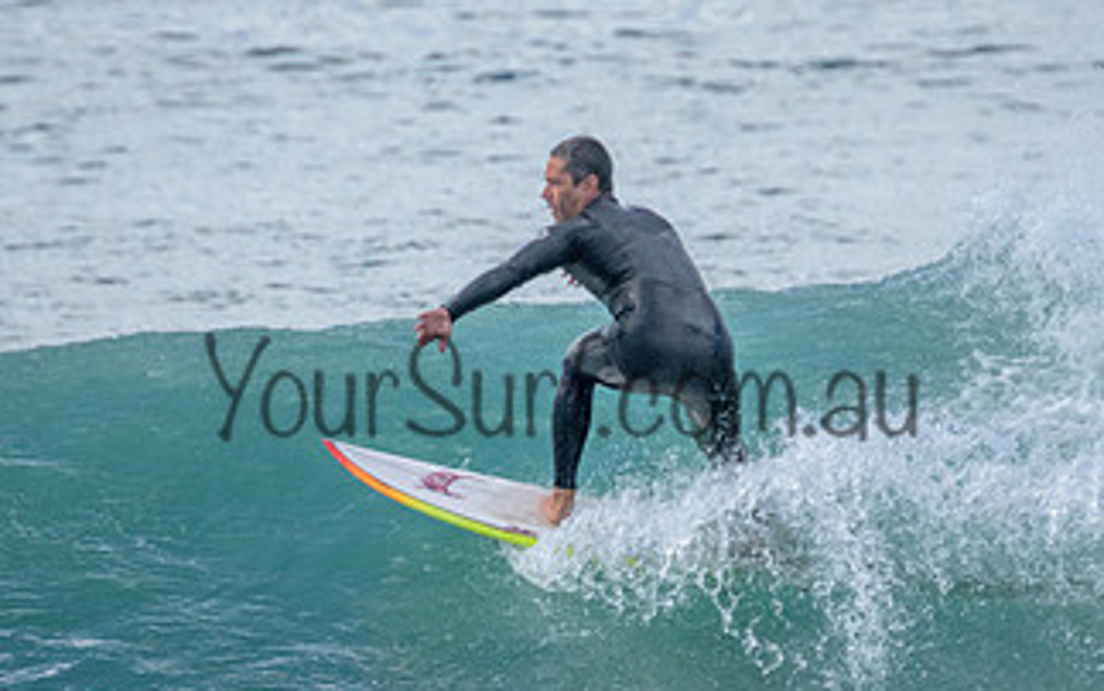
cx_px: 557
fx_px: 44056
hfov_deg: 1.4
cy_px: 357
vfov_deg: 0.9
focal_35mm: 1464
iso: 5000
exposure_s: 1/1000
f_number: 11
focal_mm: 800
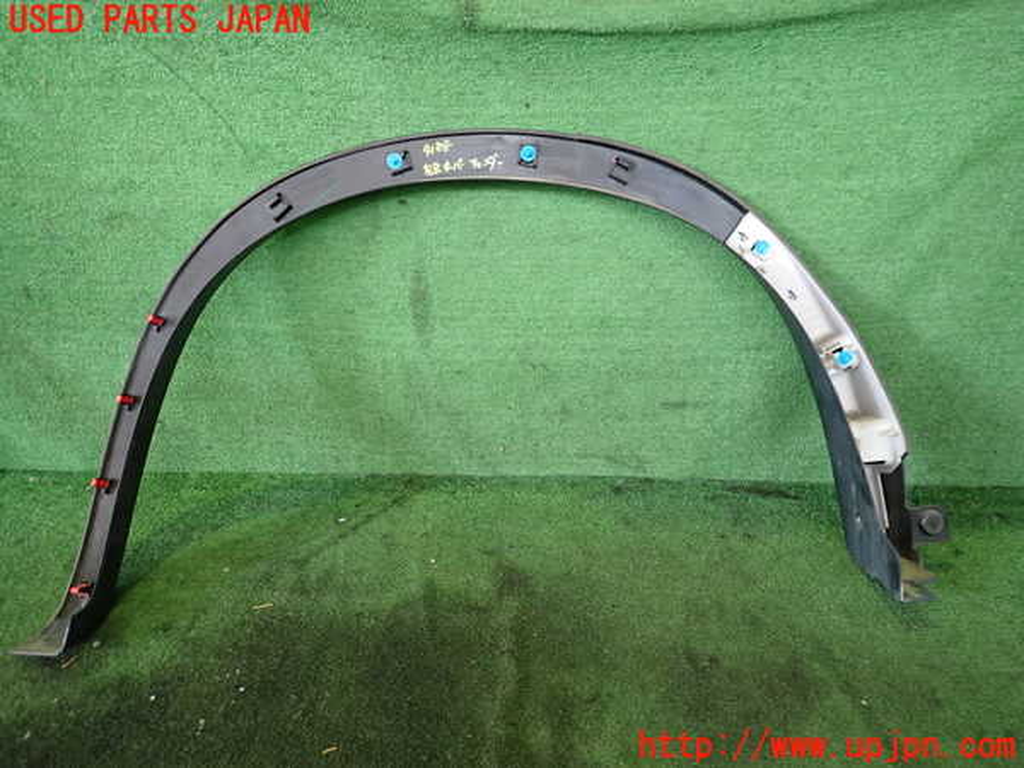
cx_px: 512
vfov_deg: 54.9
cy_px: 384
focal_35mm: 25
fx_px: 740
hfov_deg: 69.4
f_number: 2
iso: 320
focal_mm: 4.5
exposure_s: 1/30
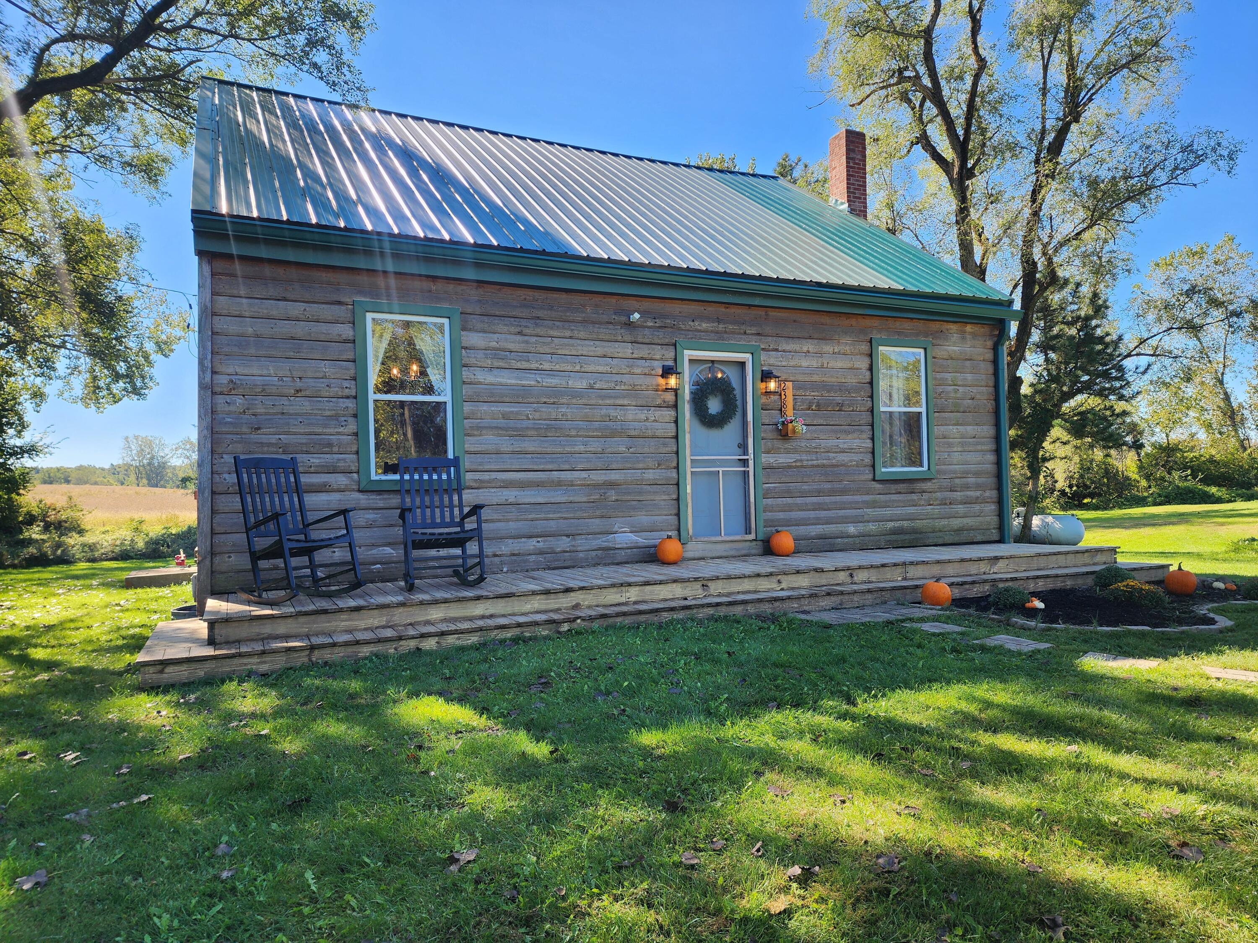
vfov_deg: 58.9
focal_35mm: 23
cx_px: 629
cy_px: 472
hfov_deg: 73.9
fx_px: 836
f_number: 1.8
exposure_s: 1/273
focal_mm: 6.4
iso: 12
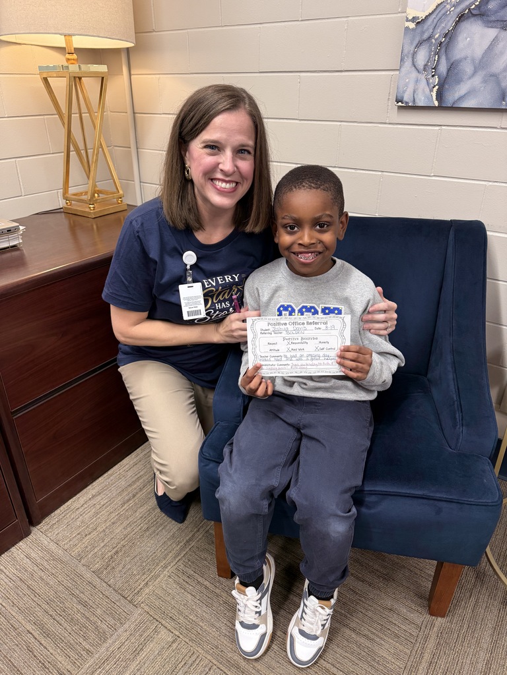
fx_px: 469
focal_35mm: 24
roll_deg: -0.6
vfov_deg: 71.6
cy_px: 338
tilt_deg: -27.7
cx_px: 254
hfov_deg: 56.8
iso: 160
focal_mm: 6.76
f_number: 1.78
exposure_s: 1/120
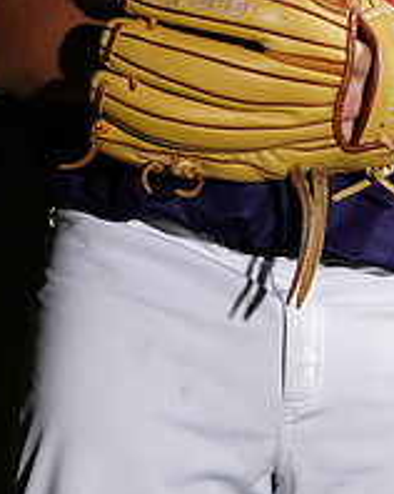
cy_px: -207
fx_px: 7956
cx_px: 288
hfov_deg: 2.8
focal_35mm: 545
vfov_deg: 3.5
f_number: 9
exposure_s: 1/125
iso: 400
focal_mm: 198
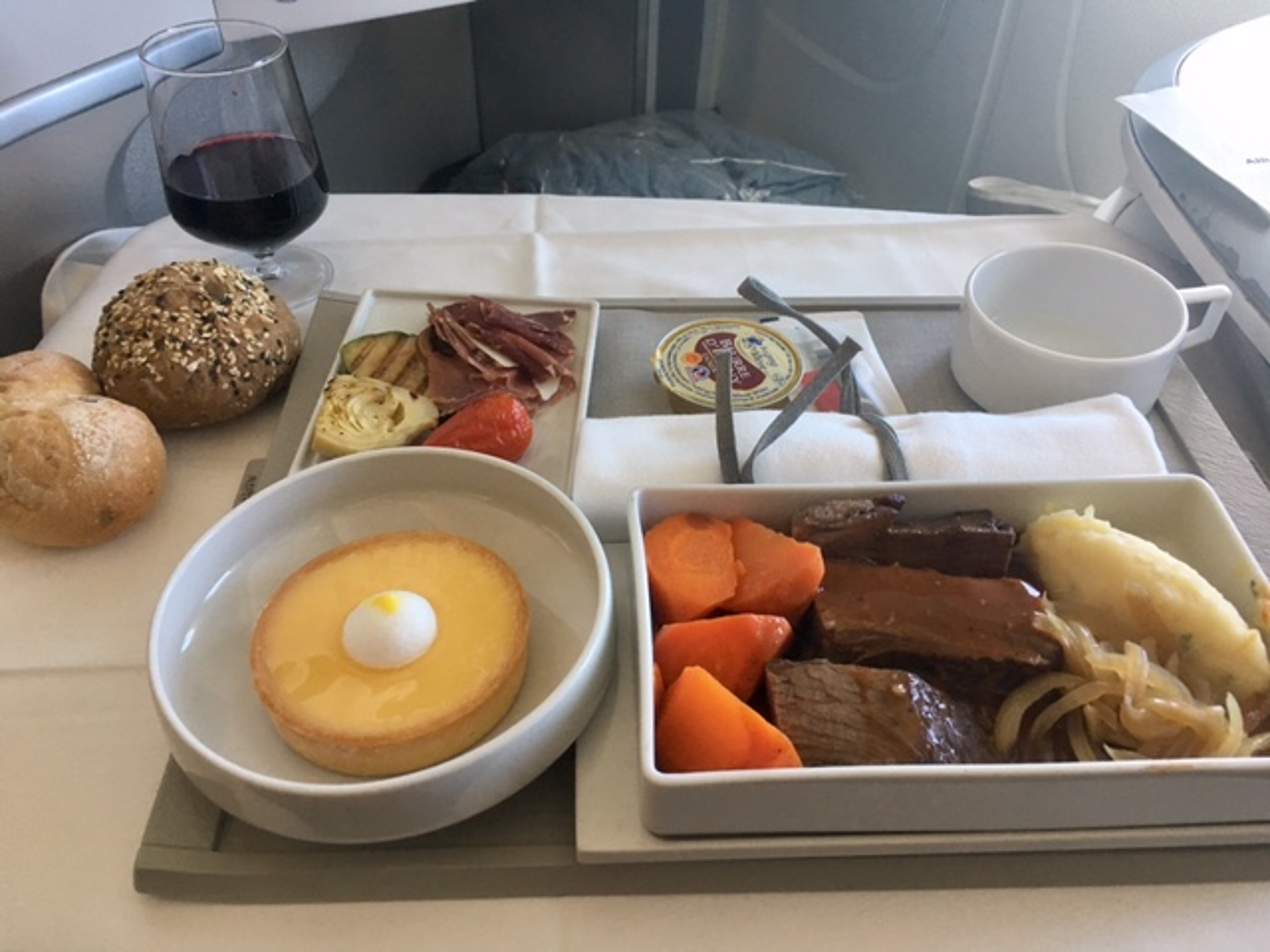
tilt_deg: -43.3
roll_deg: -1.7
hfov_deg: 61.7
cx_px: 635
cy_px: 476
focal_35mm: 29
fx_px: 1064
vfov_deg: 48.2
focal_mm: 4.15
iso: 125
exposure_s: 1/33
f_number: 2.2
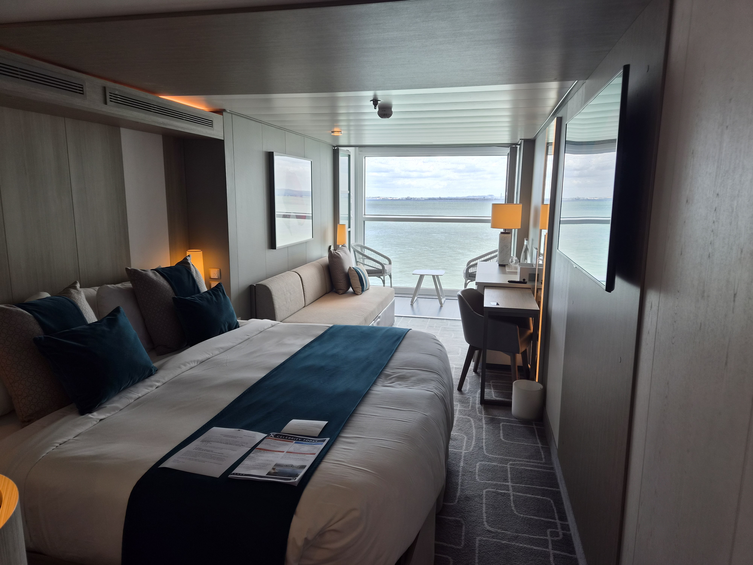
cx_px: 376
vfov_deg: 58.9
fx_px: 500
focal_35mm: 23
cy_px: 282
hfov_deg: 73.9
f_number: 1.8
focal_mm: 5.4
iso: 32
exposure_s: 1/109
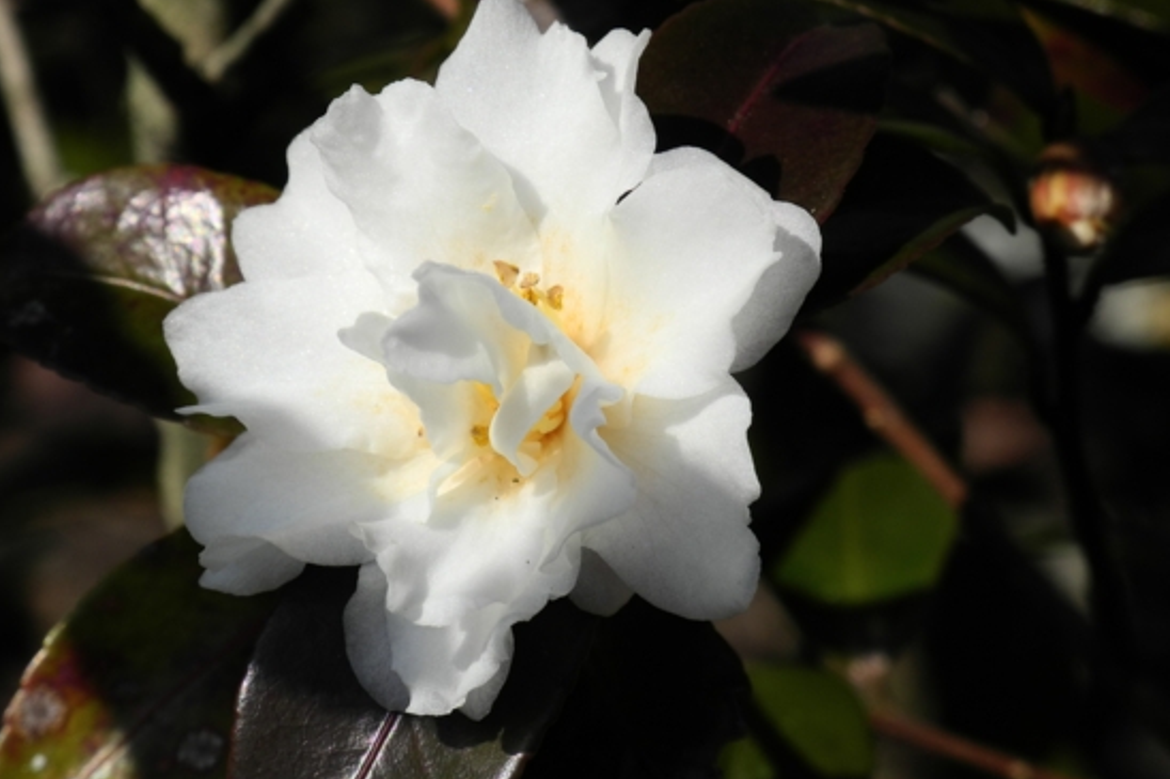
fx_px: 7895
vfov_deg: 5.7
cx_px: 525
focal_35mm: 243
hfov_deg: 8.5
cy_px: 320
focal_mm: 42.6
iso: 100
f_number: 5.6
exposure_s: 1/794
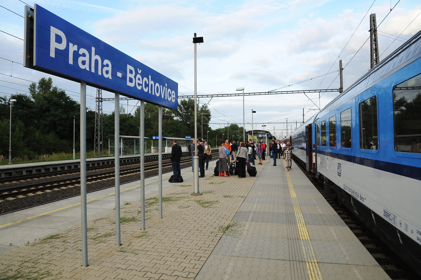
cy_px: 140
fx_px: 298
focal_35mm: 26
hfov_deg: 70.4
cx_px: 210
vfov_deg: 50.4
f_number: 6.3
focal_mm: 17
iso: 200
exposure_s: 1/160
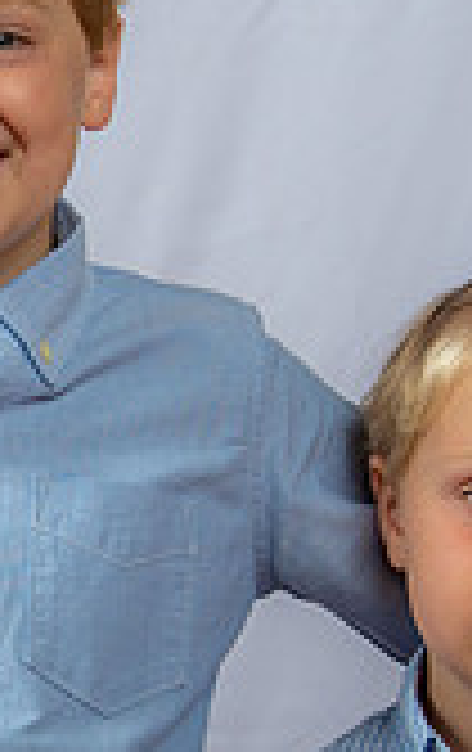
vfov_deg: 13.1
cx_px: -139
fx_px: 3258
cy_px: 441
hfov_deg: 8.2
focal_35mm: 159
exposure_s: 1/200
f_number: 6.3
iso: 250
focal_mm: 45
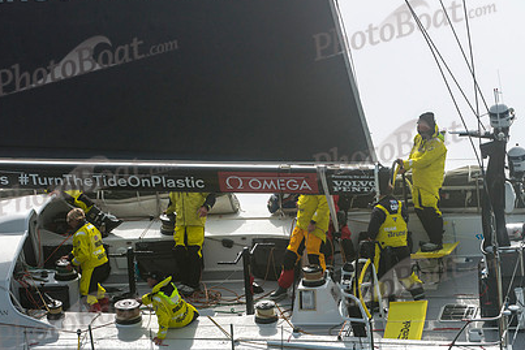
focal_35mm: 374
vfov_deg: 3.7
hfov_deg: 5.5
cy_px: 232
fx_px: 5456
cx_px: 246
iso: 280
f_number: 9
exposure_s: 1/1250
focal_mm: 260
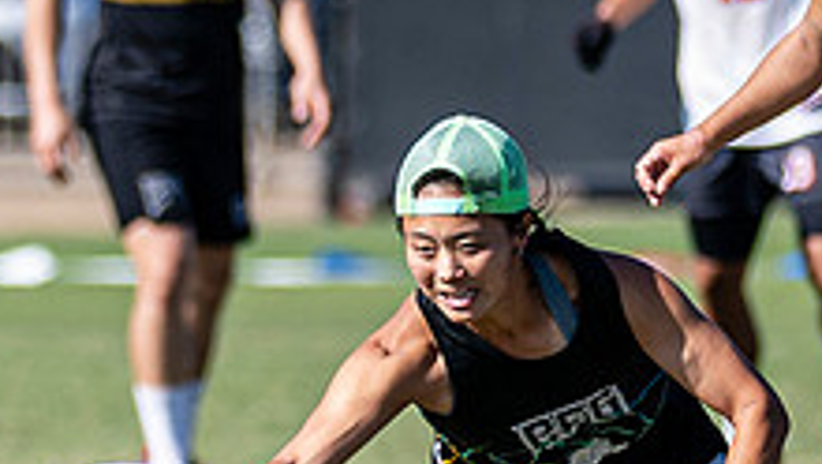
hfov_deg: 1.7
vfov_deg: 0.9
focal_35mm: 1283
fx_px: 27978
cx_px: 726
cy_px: 622
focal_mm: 200
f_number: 3.2
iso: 200
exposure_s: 1/2500
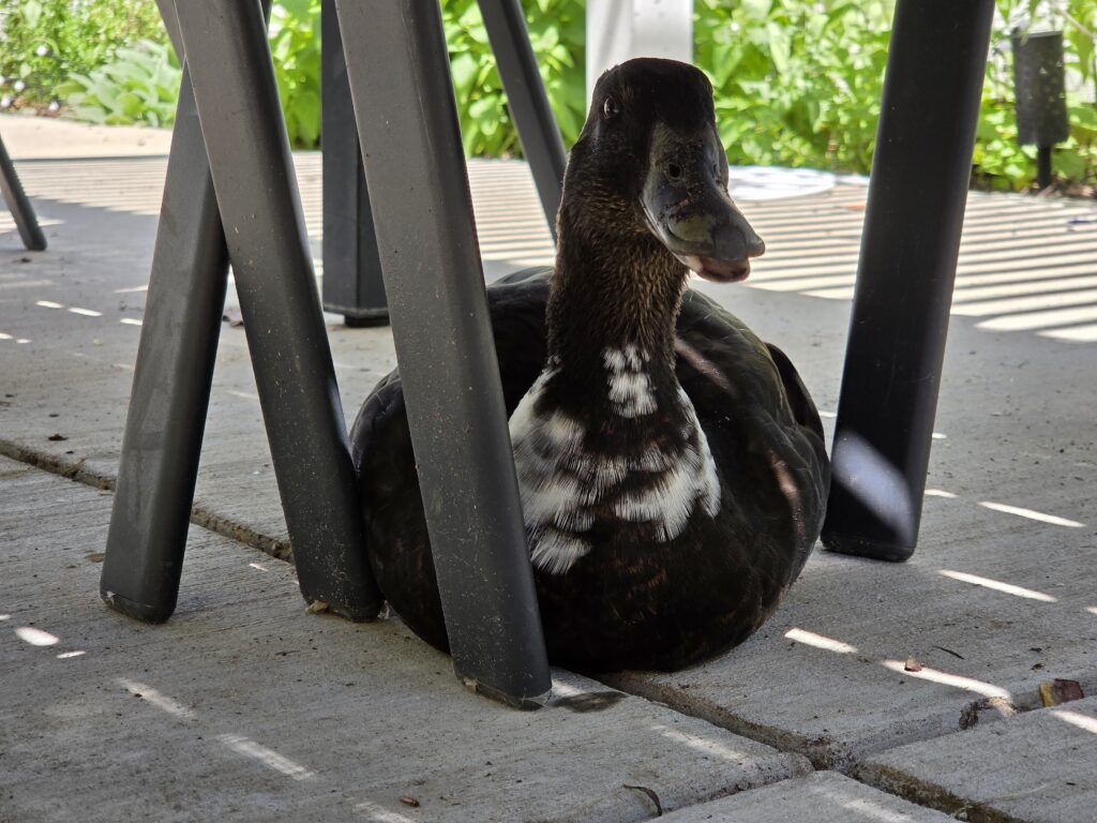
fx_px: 2187
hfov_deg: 28.2
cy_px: 412
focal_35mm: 69
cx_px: 548
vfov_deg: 21.3
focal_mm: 7
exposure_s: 1/264
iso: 25
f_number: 2.4
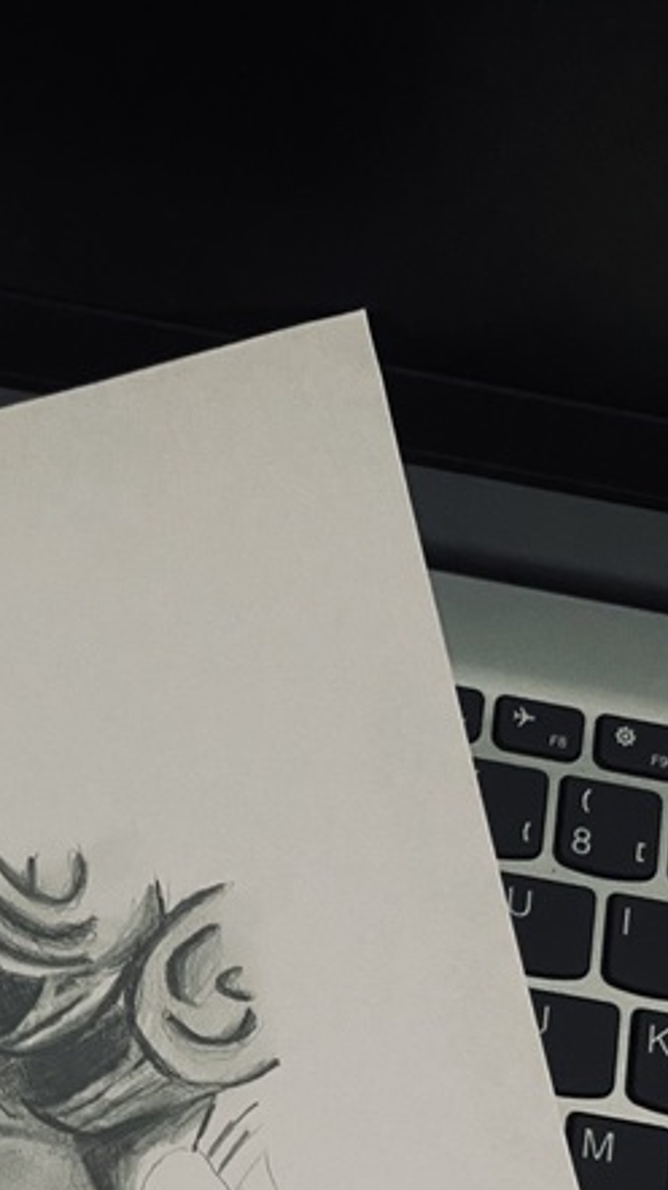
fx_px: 1861
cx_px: -92
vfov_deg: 32.2
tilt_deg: -77.4
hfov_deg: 19.4
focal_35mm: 59
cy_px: 1236
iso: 500
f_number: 1.8
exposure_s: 1/25
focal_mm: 4.25
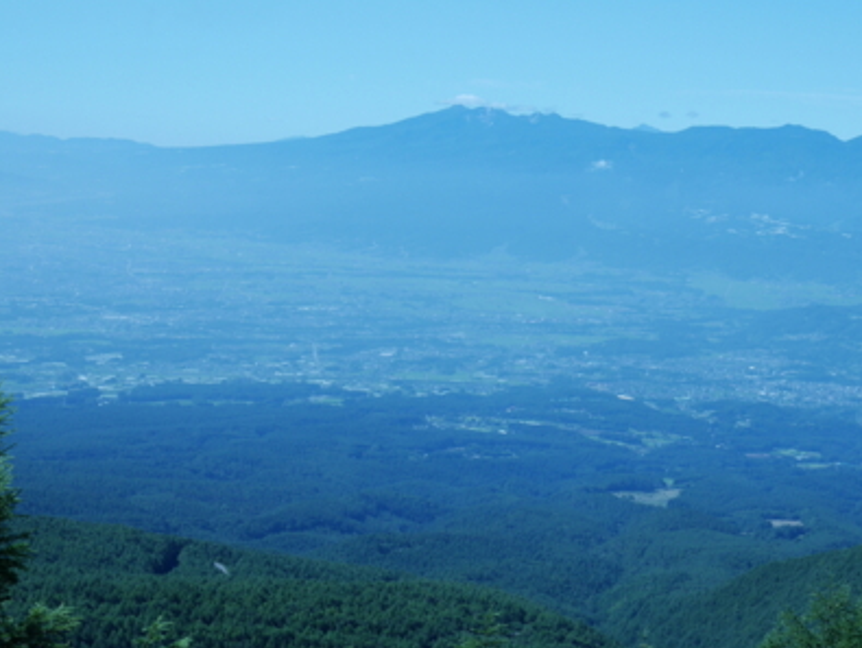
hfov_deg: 26.4
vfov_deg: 20.1
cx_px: 602
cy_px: 435
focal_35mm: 73
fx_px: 1819
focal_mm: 24
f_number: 9
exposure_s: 1/320
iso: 200
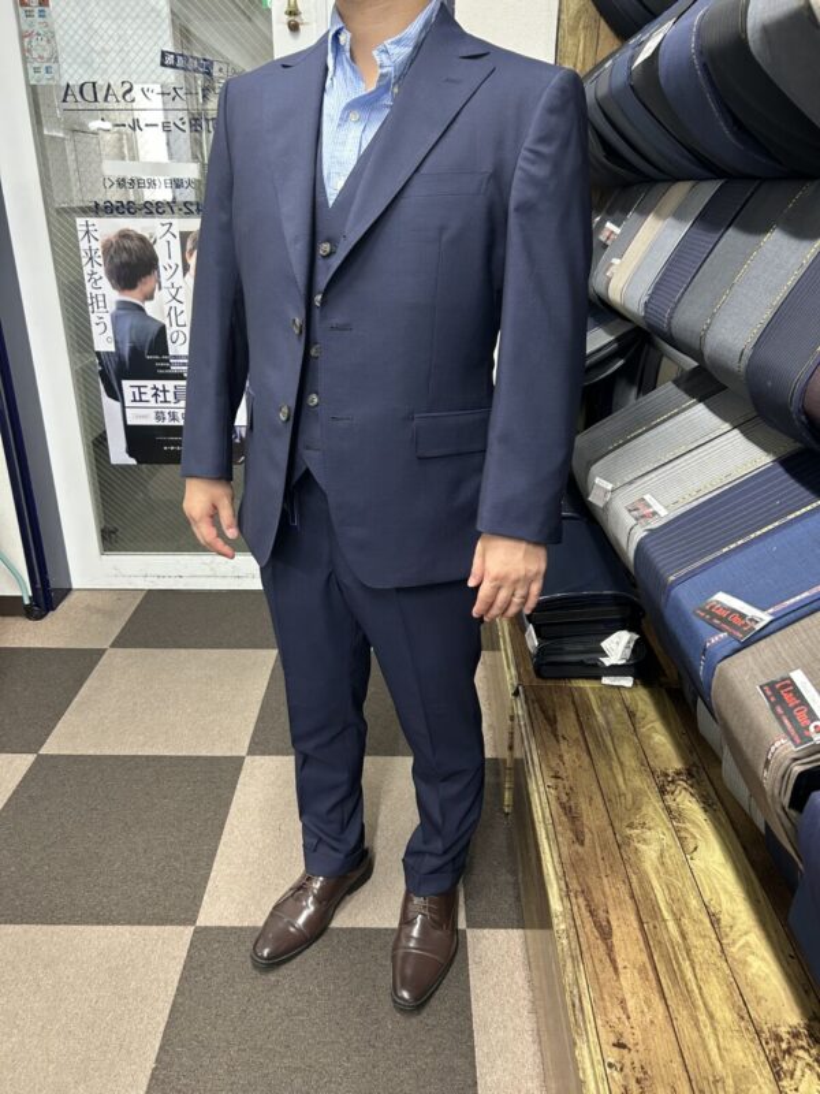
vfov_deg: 67.3
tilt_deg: -23.7
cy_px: 547
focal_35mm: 26
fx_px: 821
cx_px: 410
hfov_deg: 53.1
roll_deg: -1.0
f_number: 1.5
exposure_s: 1/50
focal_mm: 5.7
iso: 250
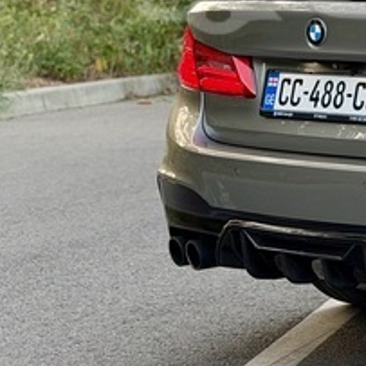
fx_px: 1998
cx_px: 700
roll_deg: +2.6
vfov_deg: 10.4
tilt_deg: -6.6
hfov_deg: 9.8
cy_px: -22
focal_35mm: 167
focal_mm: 6.76
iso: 100
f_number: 1.78
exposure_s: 1/80
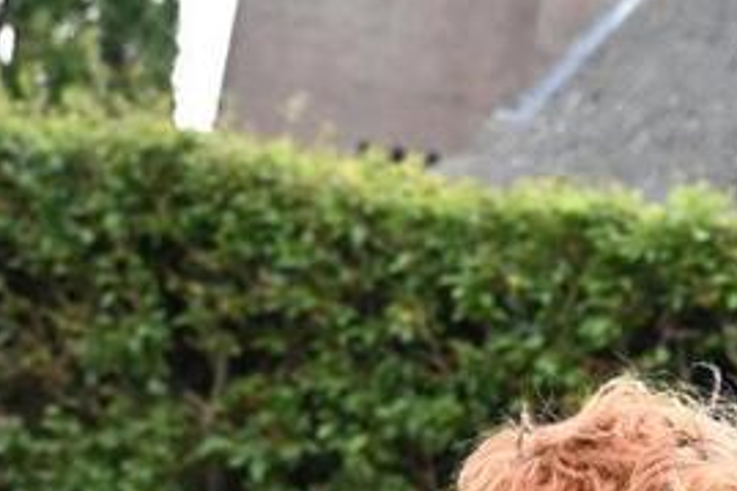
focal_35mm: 140
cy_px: 772
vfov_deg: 9.5
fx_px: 2864
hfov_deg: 13.5
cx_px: 1236
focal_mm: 38
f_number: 6.3
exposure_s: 1/160
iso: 1250
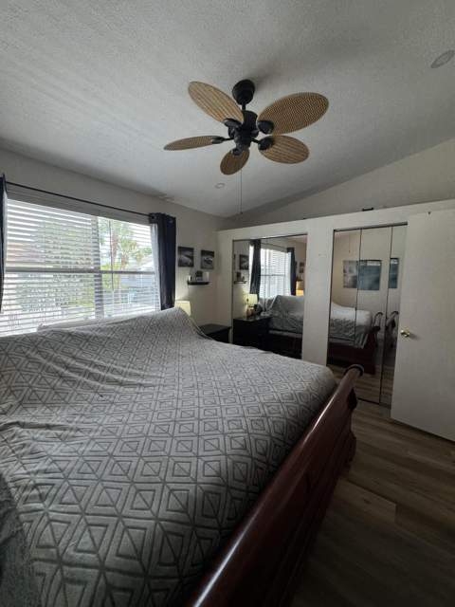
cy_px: 304
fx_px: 245
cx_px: 228
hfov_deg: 85.7
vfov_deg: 102.1
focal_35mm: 14
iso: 64
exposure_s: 1/120
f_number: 2.2
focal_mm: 2.22
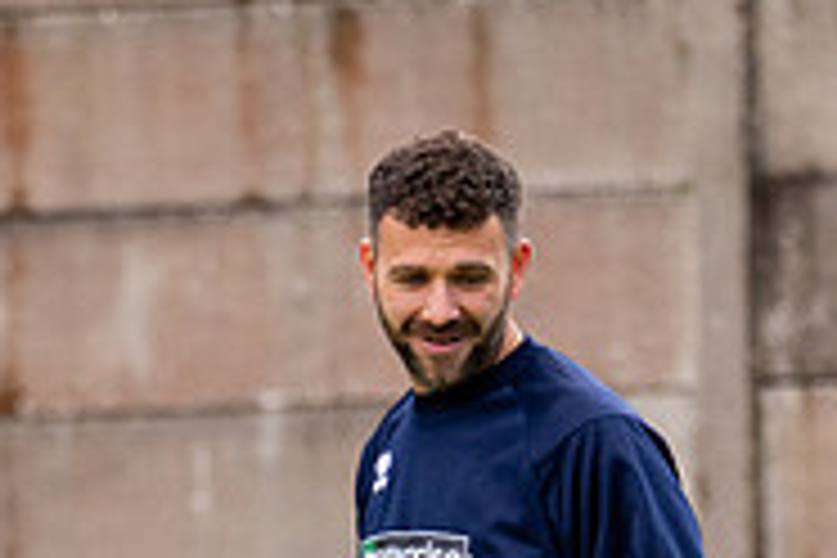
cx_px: 259
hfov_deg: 0.8
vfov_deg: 0.5
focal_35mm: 2520
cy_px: 1145
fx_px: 58585
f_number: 4.5
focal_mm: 400
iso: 500
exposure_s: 1/1600
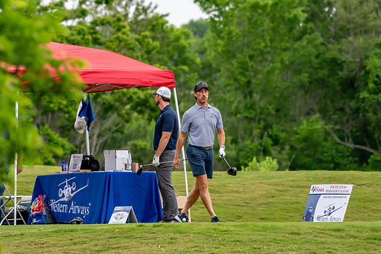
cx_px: 188
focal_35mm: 458
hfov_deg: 4.5
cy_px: 126
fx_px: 4847
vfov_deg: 3.0
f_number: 5.6
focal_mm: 300
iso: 1100
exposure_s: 1/2000
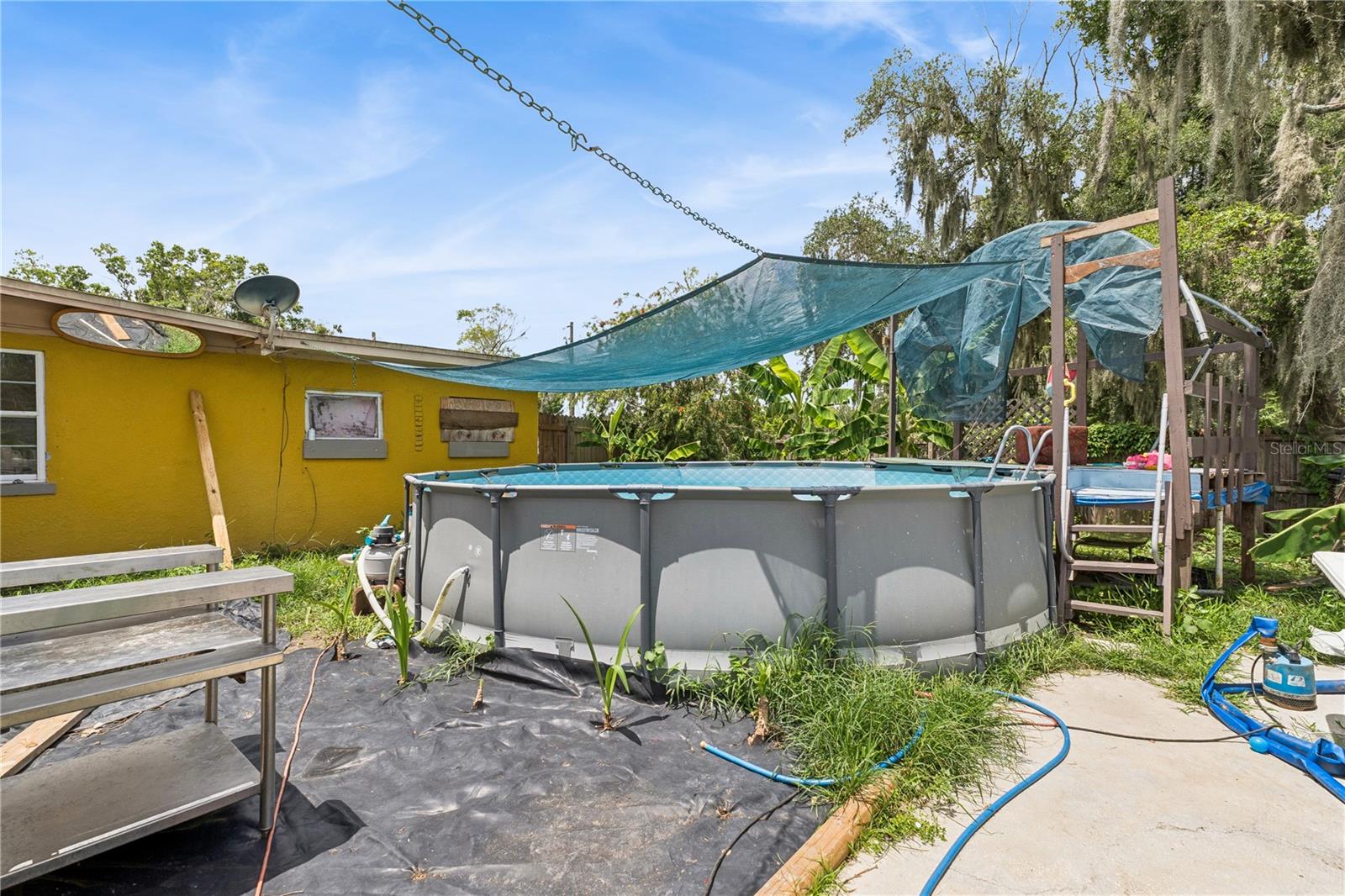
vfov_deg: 77.3
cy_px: 448
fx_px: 560
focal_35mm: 15
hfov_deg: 100.4
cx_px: 672
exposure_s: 1/250
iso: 100
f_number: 8
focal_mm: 10
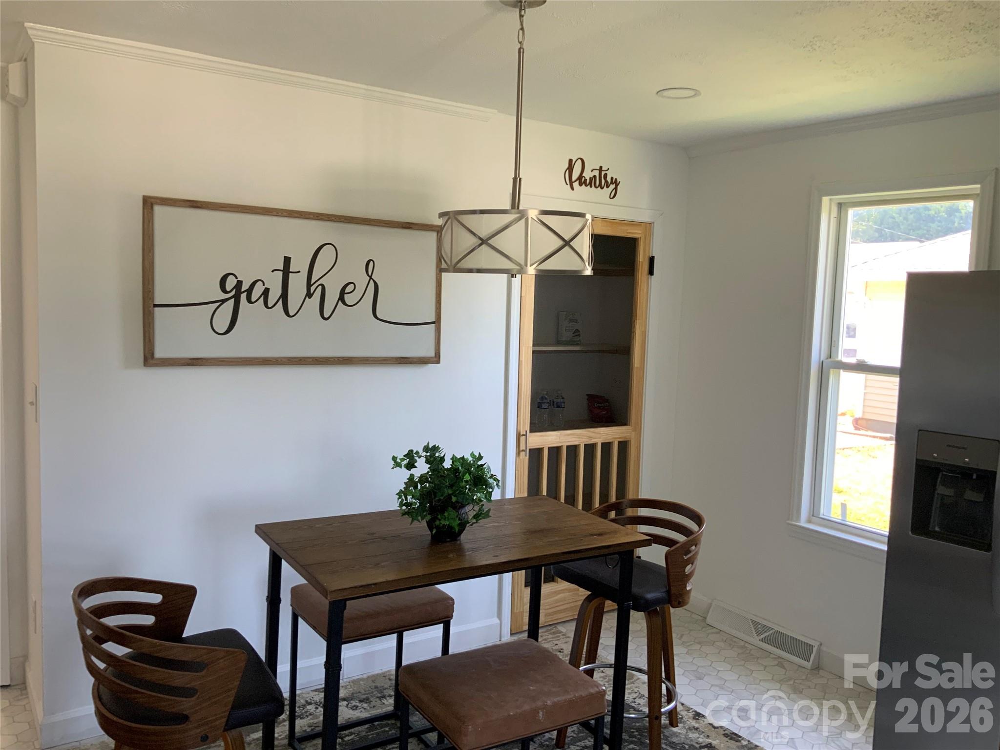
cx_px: 500
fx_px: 838
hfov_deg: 61.7
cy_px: 375
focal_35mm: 29
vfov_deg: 48.2
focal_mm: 3
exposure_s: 1/70
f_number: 1.8
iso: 64
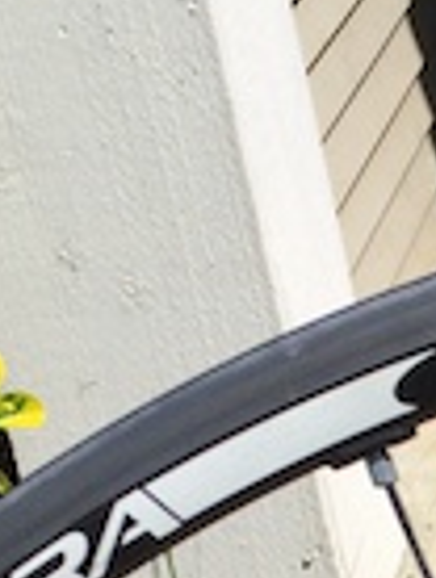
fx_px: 2813
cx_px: 838
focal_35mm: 168
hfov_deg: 8.5
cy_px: 947
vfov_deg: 11.1
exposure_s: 1/2933
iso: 32
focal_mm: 4.15
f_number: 2.2
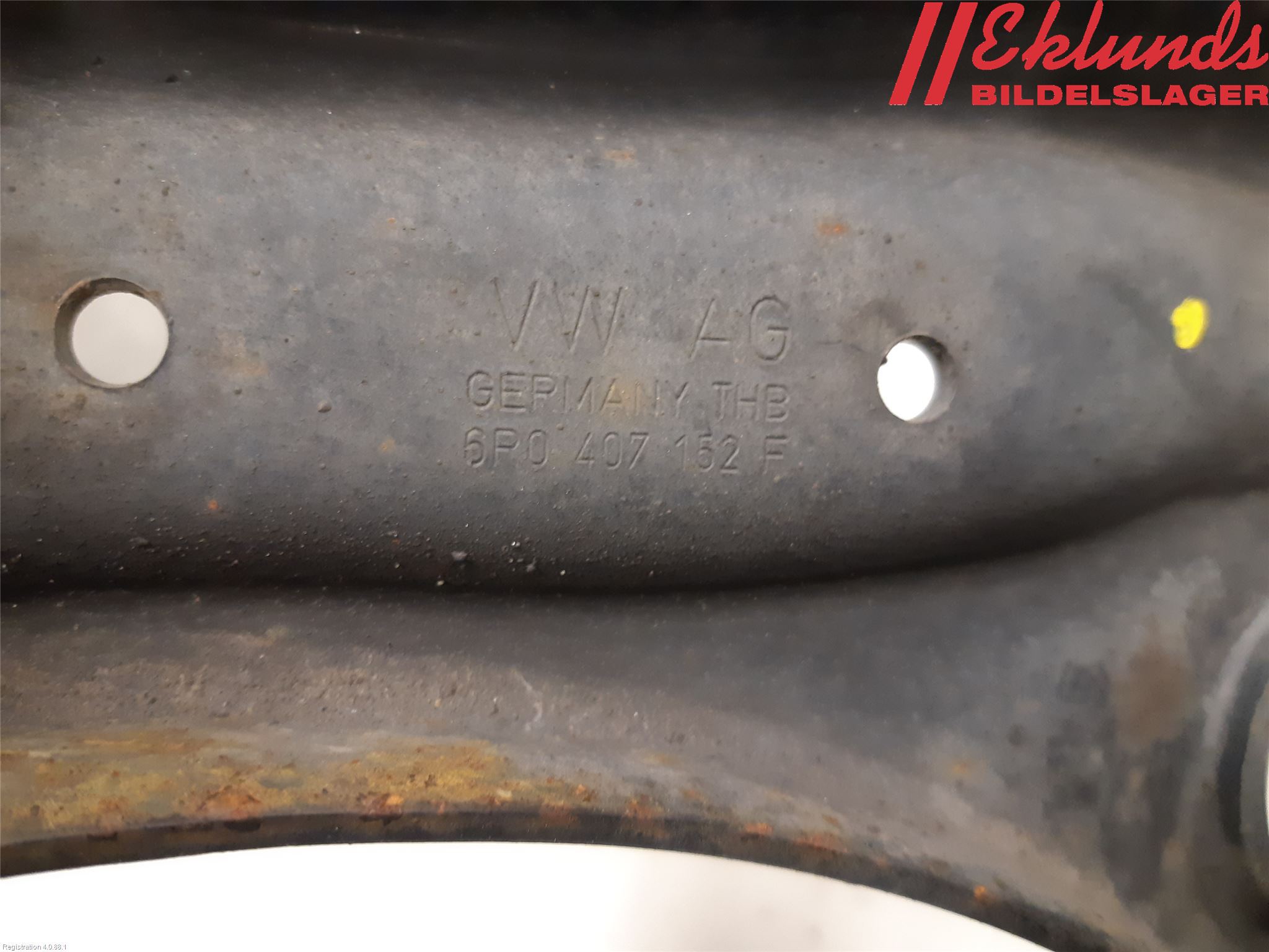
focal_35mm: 26
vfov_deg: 53.1
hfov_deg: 67.3
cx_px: 634
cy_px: 476
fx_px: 953
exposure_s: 1/25
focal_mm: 3.93
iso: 250
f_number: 1.7
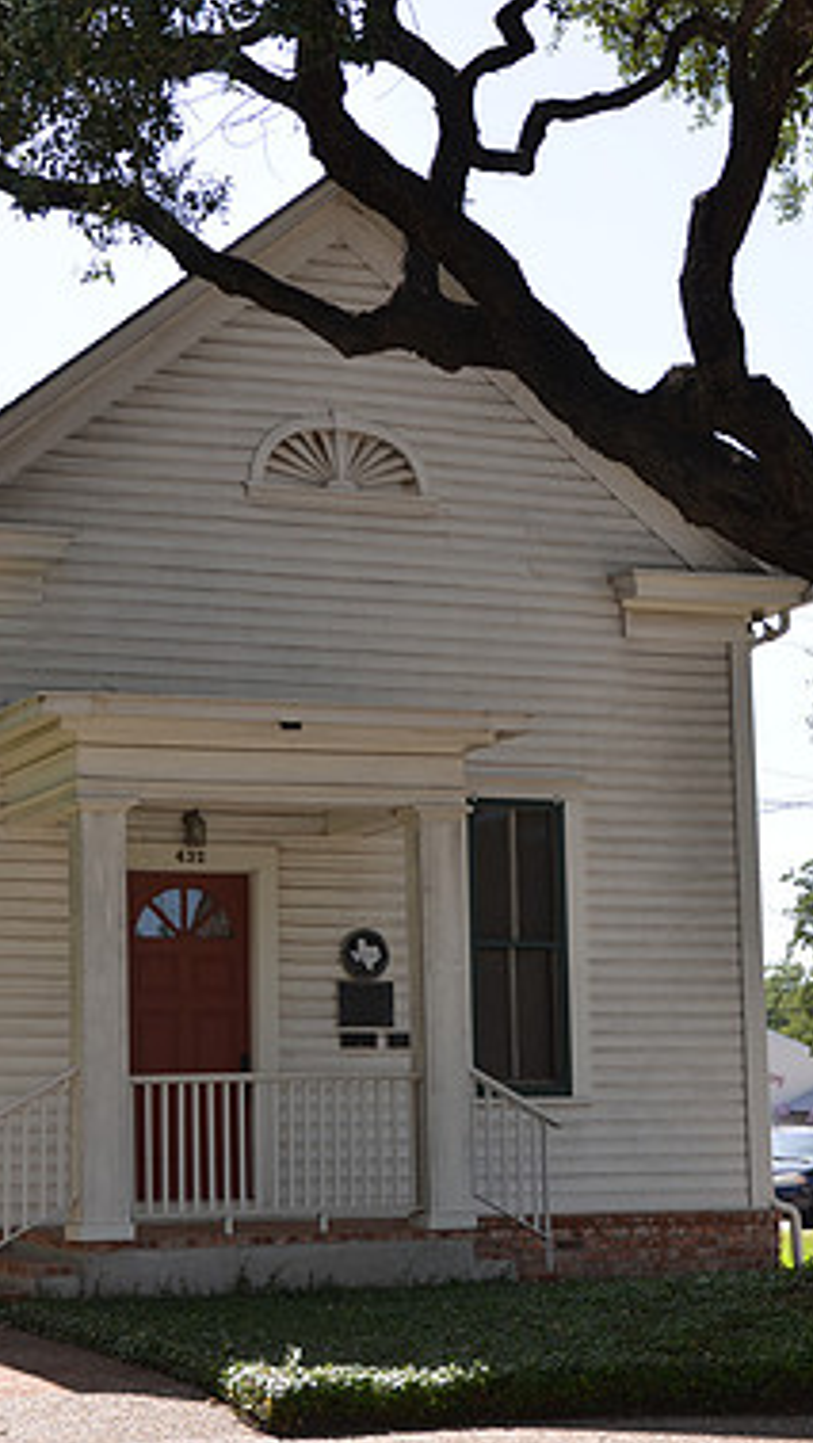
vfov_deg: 27.5
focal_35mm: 77
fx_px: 2947
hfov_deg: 15.7
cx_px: 370
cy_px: 729
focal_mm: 32
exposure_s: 1/250
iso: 100
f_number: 6.3
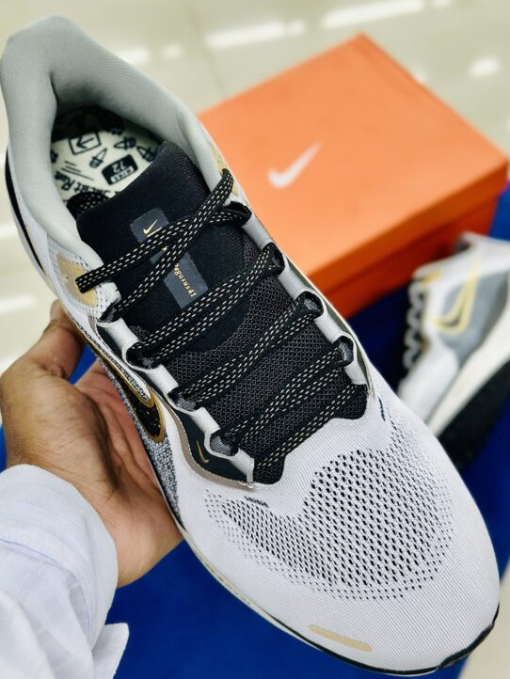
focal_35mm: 62
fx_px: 1217
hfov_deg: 23.7
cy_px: 353
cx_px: 239
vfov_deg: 31.2
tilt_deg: -53.9
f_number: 1.78
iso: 64
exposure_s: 1/100
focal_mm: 6.86
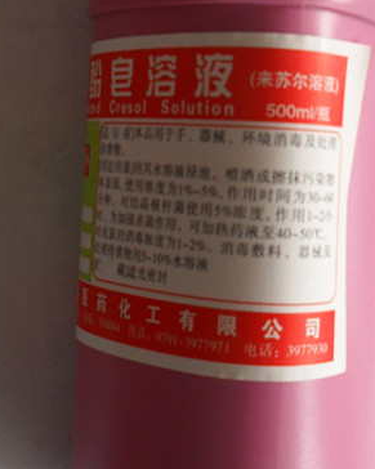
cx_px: 207
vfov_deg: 25.2
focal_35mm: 75
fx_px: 1041
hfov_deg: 20.4
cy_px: 152
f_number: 3.2
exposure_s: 1/60
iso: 100
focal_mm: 6.3
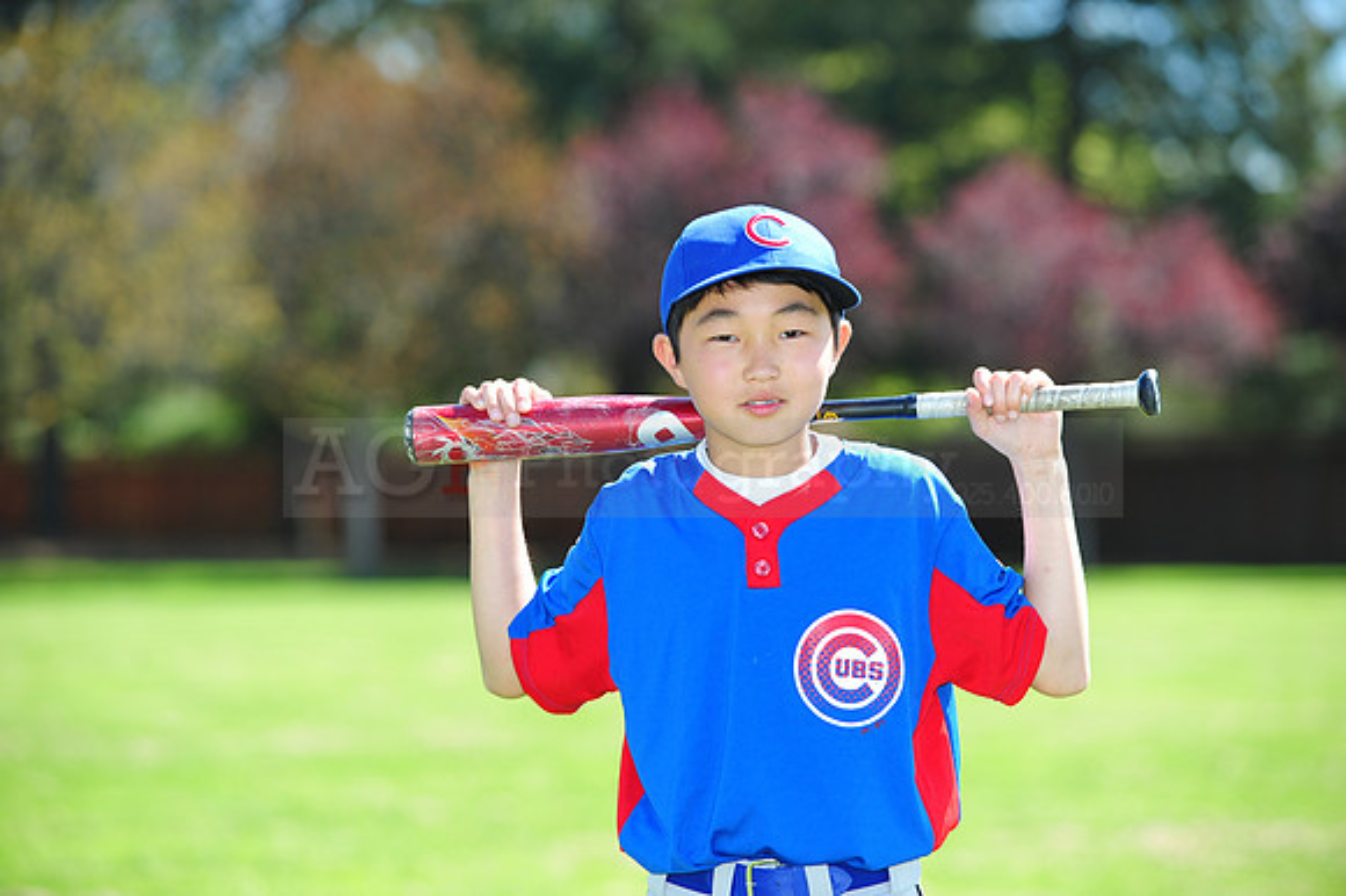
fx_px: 5418
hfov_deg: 14.2
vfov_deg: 9.5
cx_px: 673
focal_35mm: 145
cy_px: 448
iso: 250
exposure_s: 1/640
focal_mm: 145
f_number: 4.5
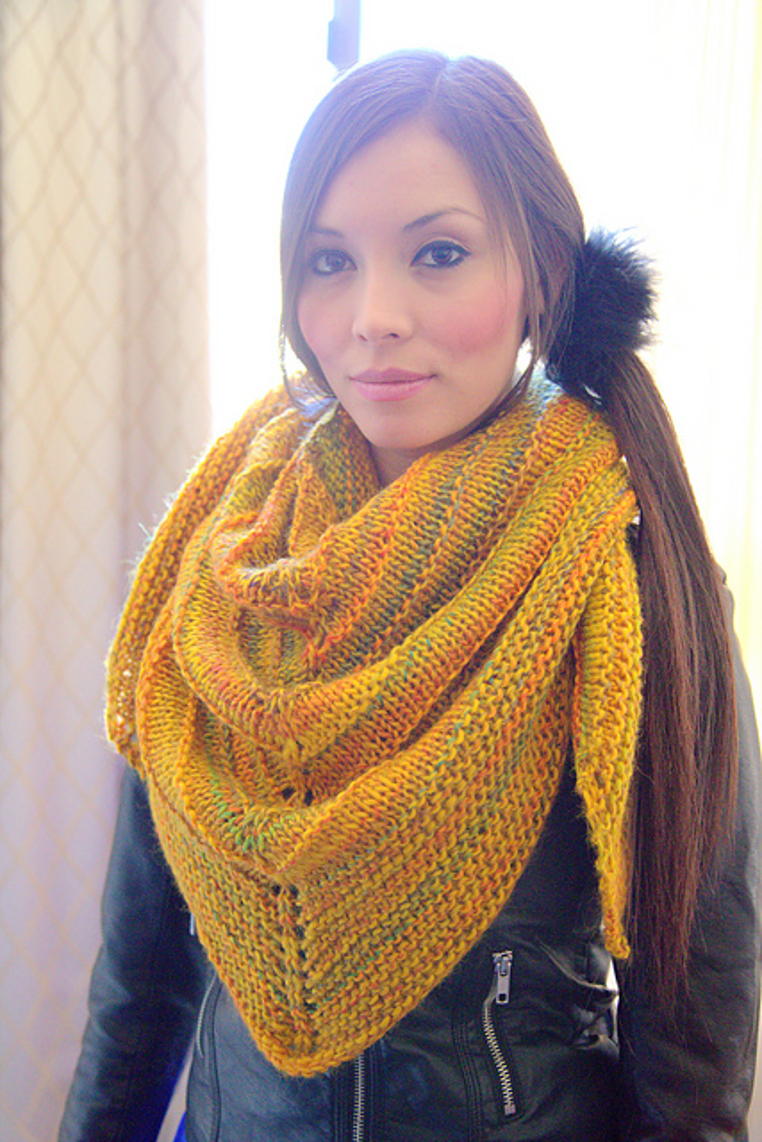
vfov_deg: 42.7
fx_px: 1460
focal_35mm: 46
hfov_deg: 29.3
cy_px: 571
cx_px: 381
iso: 2500
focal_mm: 47
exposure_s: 1/80
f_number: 4
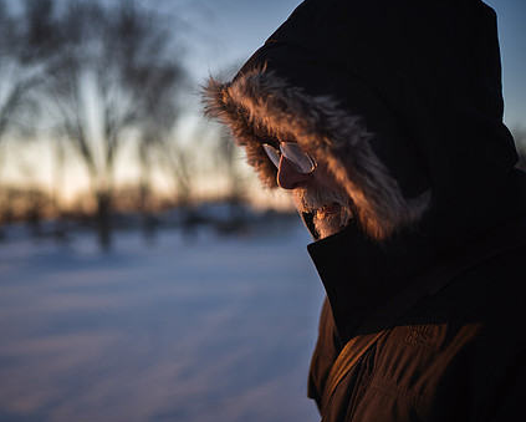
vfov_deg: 33.5
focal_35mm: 45
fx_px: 701
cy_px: 218
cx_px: 210
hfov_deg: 40.9
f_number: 1.8
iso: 125
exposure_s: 1/800
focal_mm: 35
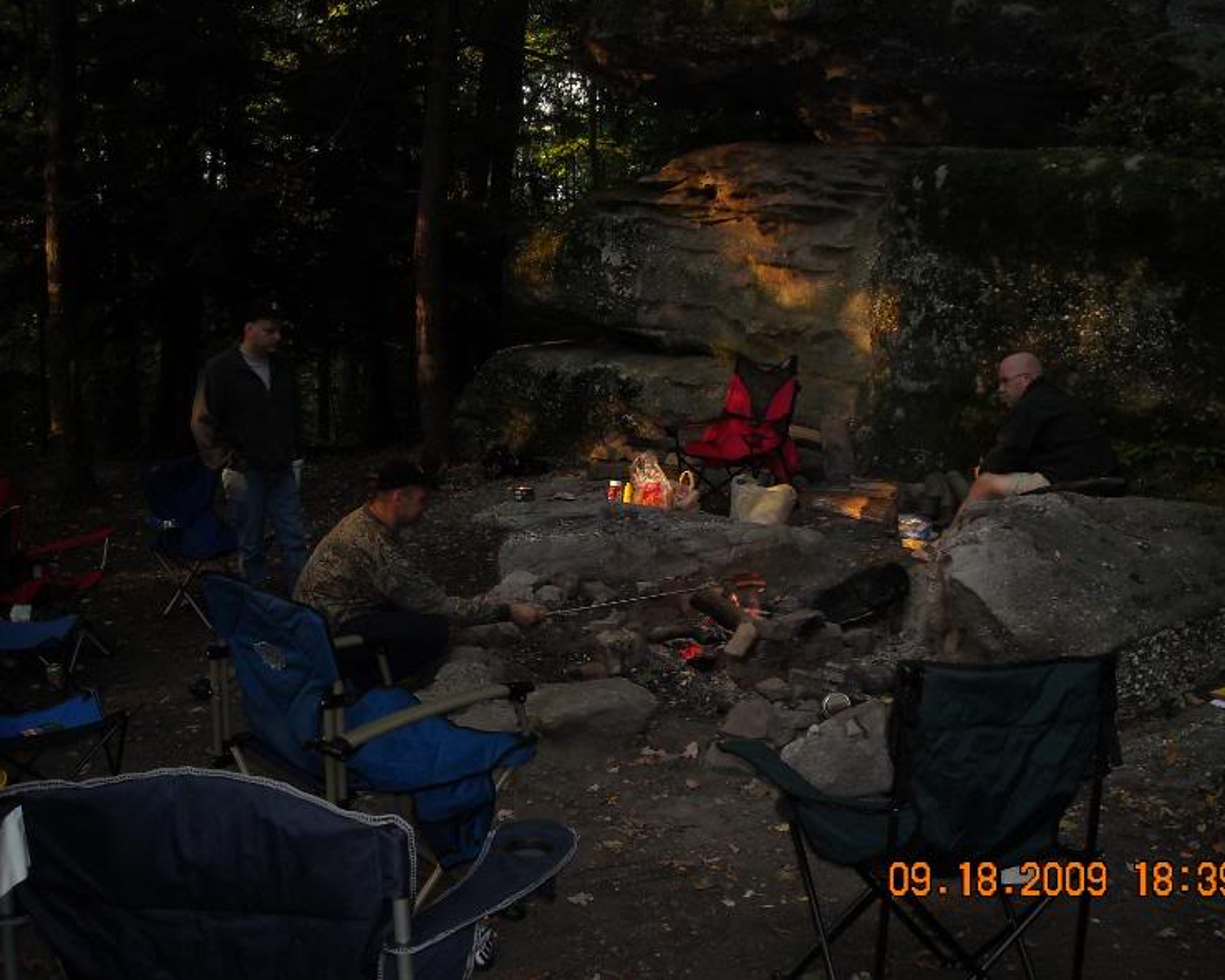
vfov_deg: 40.1
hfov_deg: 49.1
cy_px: 486
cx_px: 633
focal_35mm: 37
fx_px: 1341
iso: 100
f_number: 2.8
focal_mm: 5.7
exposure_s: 1/60
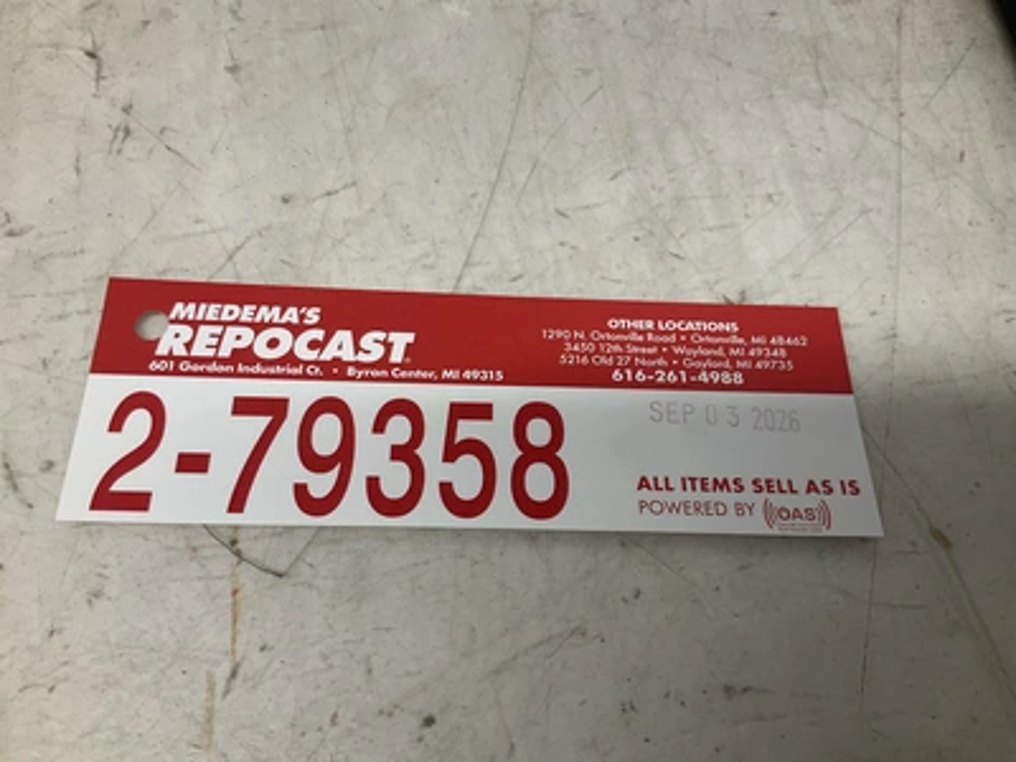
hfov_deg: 61.7
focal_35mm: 29
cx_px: 508
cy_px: 381
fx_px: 851
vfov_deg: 48.2
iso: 32
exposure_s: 1/120
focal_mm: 3
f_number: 1.8
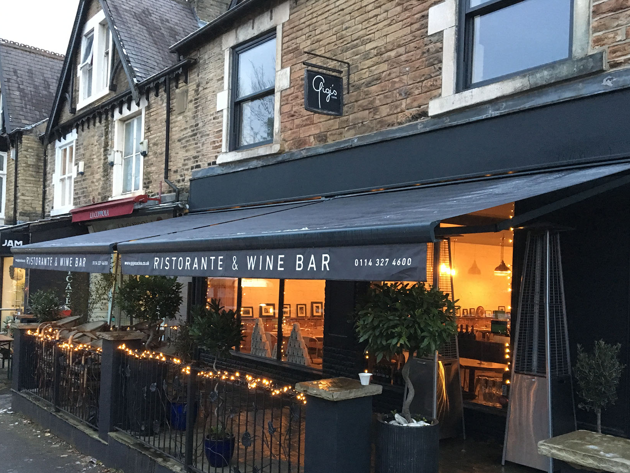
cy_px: 275
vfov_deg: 41.7
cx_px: 340
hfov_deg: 53.9
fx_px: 619
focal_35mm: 34
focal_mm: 4.15
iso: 250
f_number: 2.2
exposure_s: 1/17
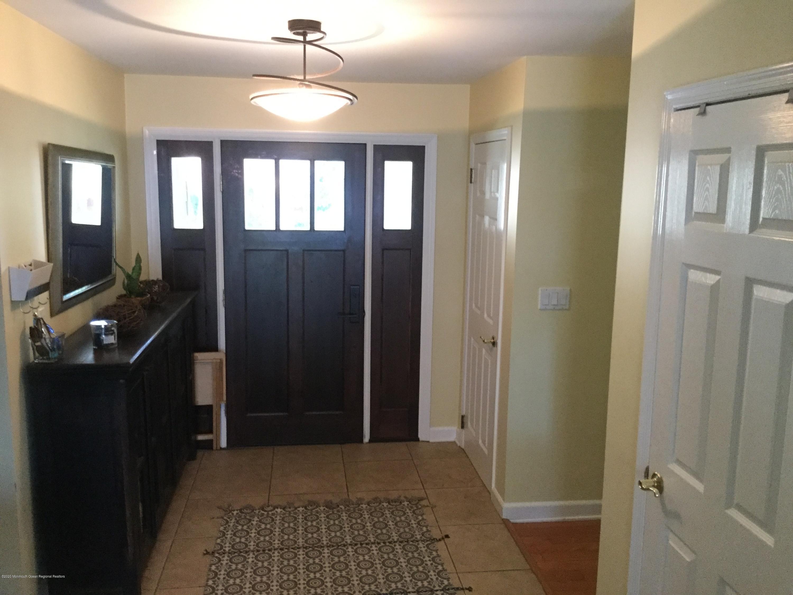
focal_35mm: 31
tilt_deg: -7.9
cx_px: 396
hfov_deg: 58.4
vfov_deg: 45.4
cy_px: 298
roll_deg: -0.4
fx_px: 710
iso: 250
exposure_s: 1/15
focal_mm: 3.3
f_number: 2.4
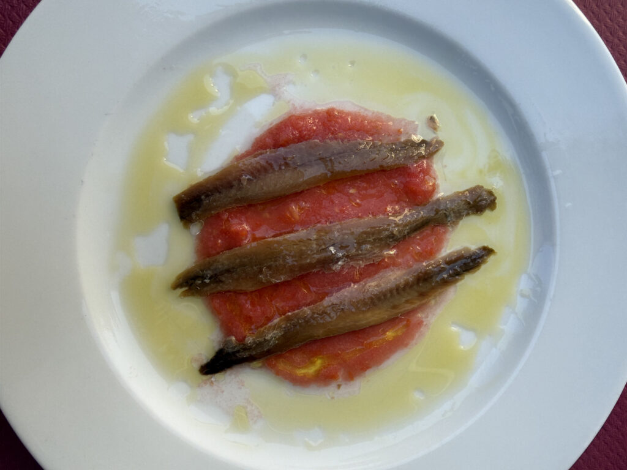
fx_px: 435
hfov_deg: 71.6
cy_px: 235
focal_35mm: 24
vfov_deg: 56.8
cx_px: 314
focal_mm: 2.22
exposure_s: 1/191
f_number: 2.2
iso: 40
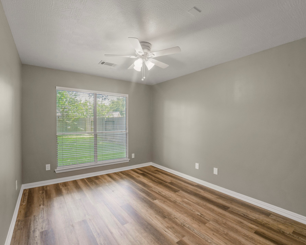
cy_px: 121
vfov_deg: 80.4
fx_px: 145
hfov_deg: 92.5
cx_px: 131
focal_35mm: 16
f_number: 10
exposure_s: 1/50
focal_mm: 14
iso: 500
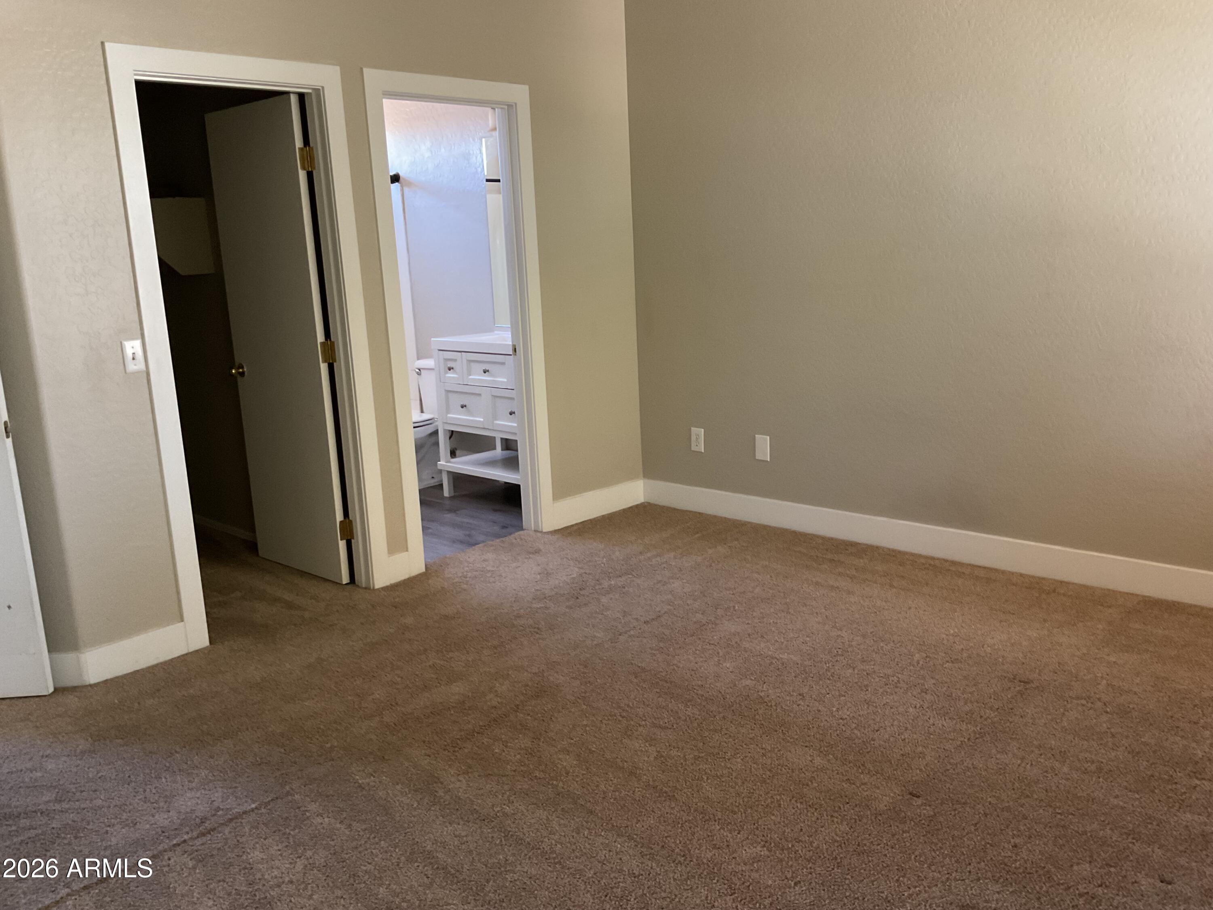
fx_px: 1016
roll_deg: +2.3
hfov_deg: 61.7
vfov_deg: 48.2
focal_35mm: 29
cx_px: 606
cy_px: 455
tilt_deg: -11.1
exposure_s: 1/40
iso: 200
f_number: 1.8
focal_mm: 3
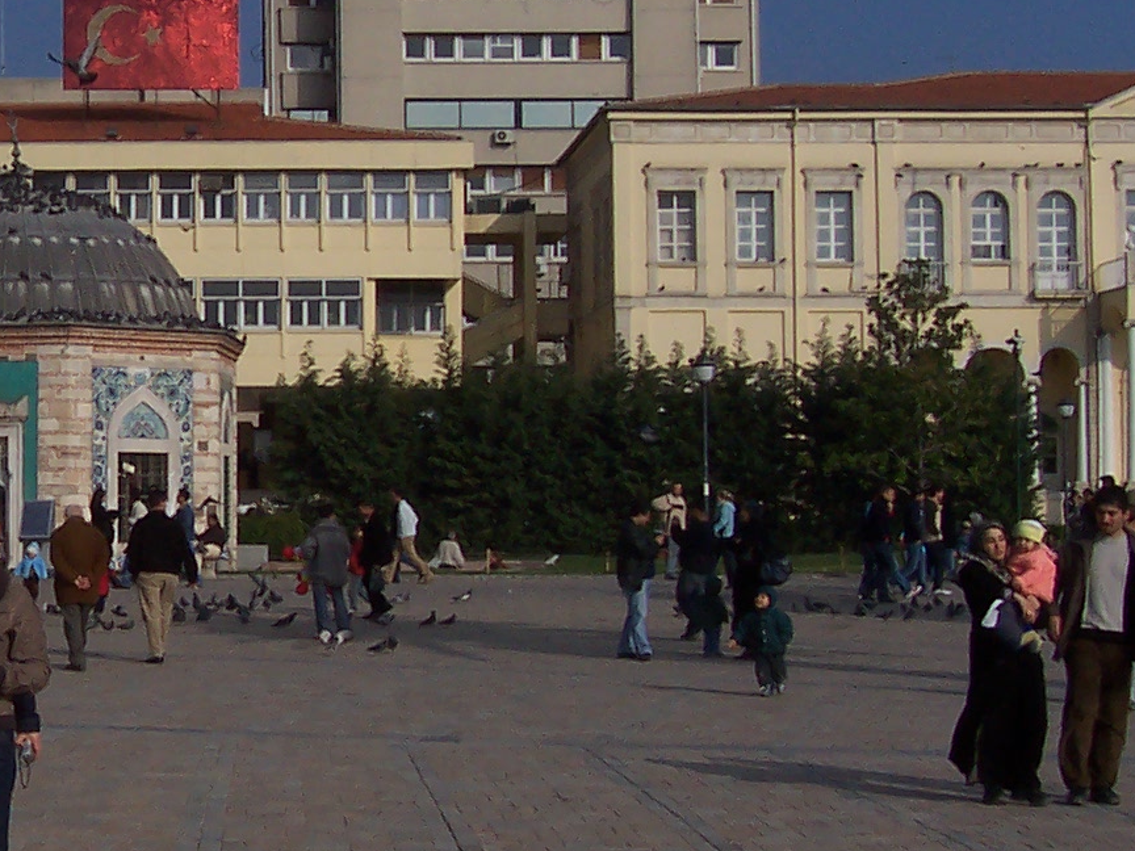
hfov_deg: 21.7
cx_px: 7
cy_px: 385
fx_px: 2853
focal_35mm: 87
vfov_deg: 17.0
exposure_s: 1/1000
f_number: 5.6
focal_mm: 5.6
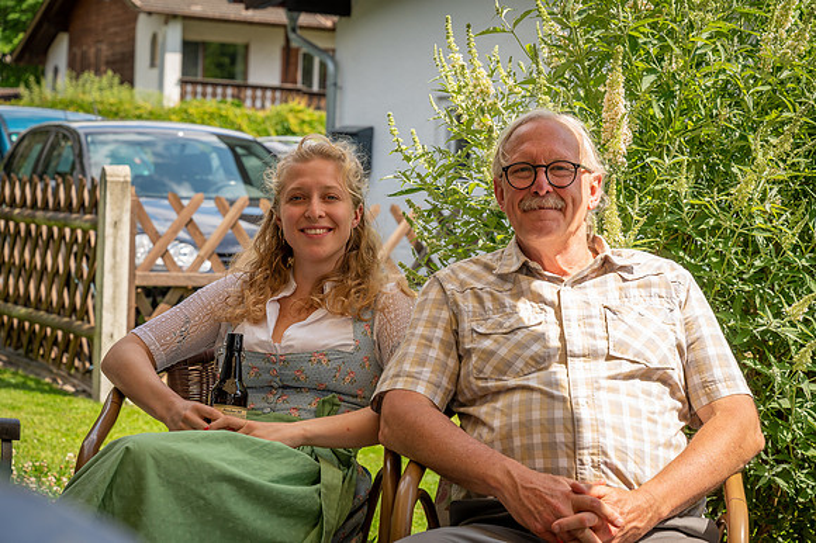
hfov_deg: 28.9
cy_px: 272
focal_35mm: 70
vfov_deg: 19.4
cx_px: 408
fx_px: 1586
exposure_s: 1/640
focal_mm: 70
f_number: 6.3
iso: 250
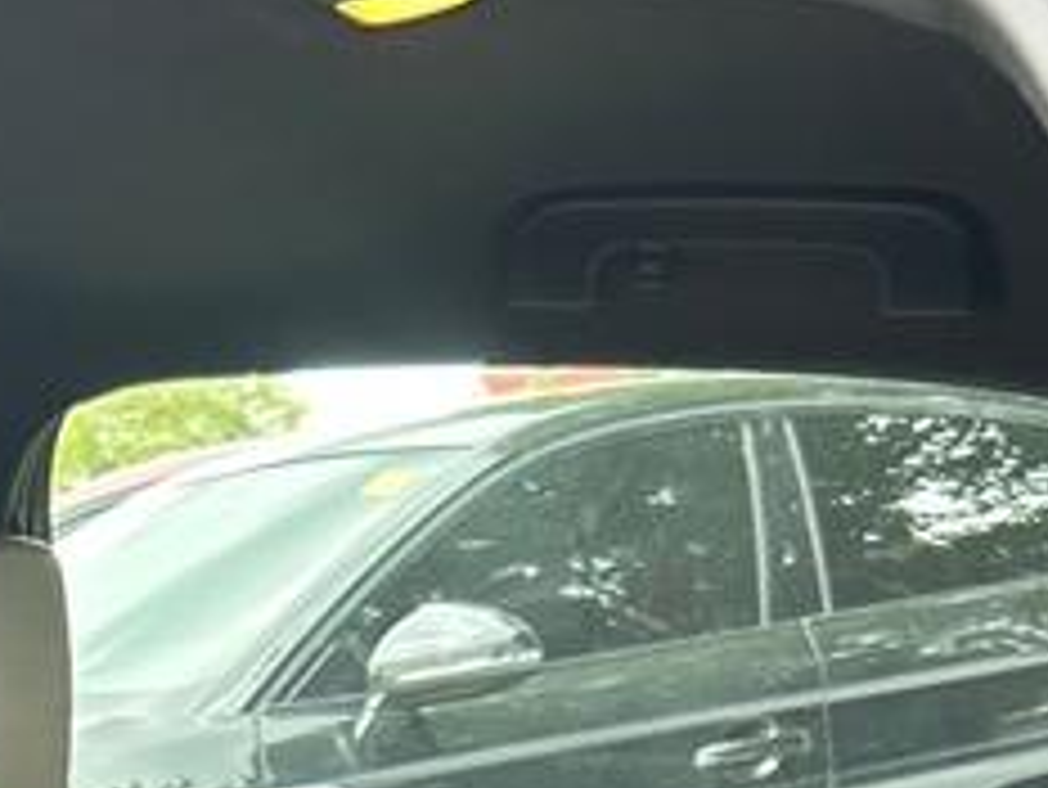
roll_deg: +3.3
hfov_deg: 17.6
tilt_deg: -19.8
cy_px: 1855
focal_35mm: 107
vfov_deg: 11.6
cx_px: -175
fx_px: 3241
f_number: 1.5
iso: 100
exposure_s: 1/121
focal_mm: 5.7
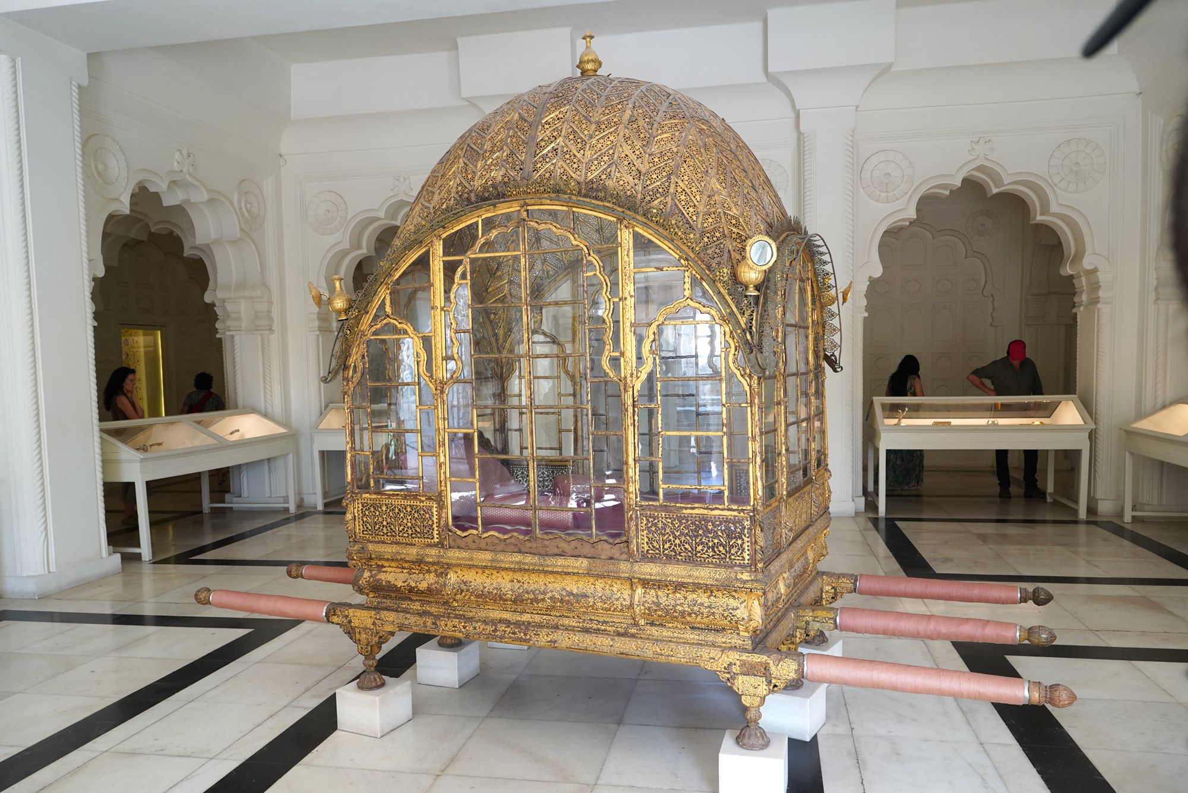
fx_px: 792
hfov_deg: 73.7
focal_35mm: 24
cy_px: 396
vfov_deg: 53.1
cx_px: 594
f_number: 7.1
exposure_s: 1/100
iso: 800
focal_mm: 24
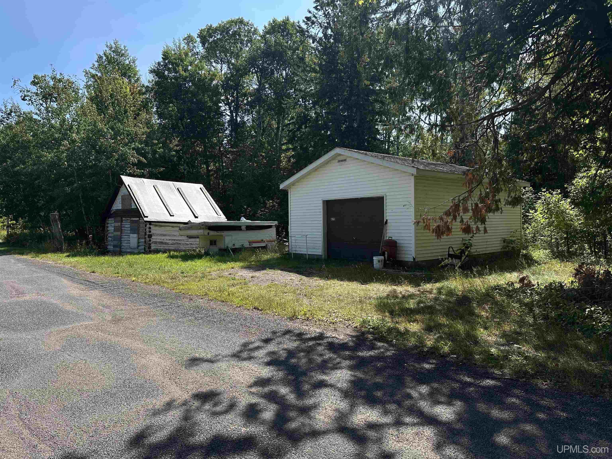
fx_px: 424
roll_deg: +1.1
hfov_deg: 71.6
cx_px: 306
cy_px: 230
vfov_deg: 56.8
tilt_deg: -0.4
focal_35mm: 24
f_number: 1.78
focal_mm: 6.86
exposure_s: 1/2732
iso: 80
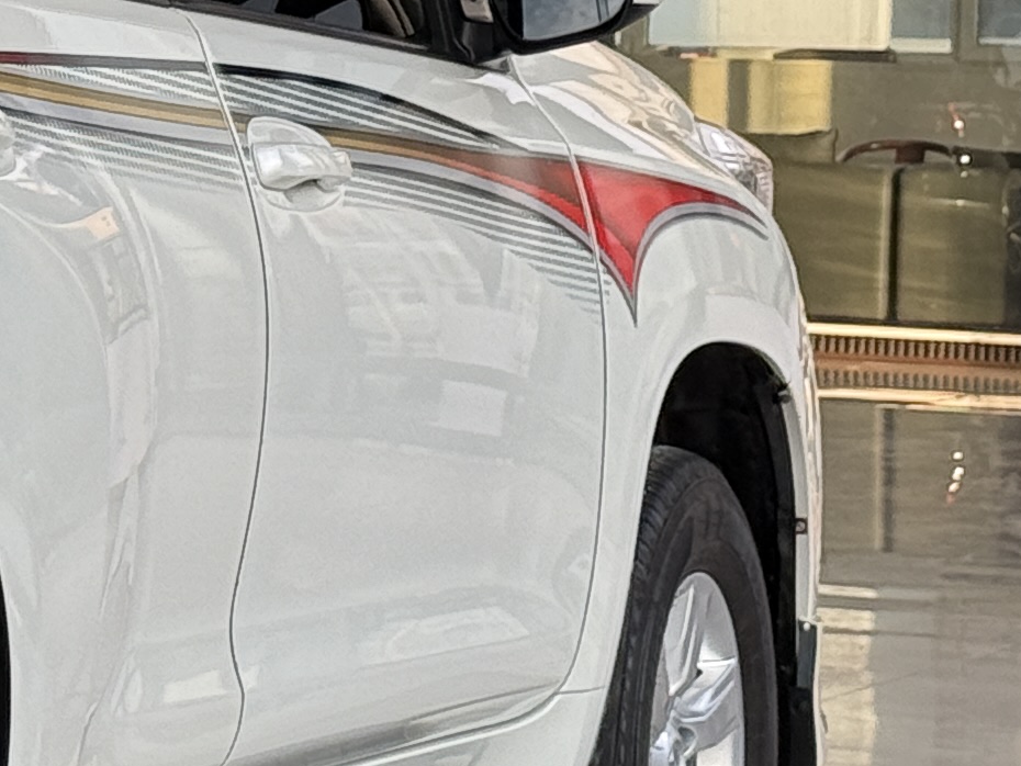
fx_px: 6137
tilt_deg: +0.9
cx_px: -808
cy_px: 61
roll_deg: +0.3
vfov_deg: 7.1
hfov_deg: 9.1
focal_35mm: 208
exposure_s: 1/527
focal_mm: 6.76
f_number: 1.78
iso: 64
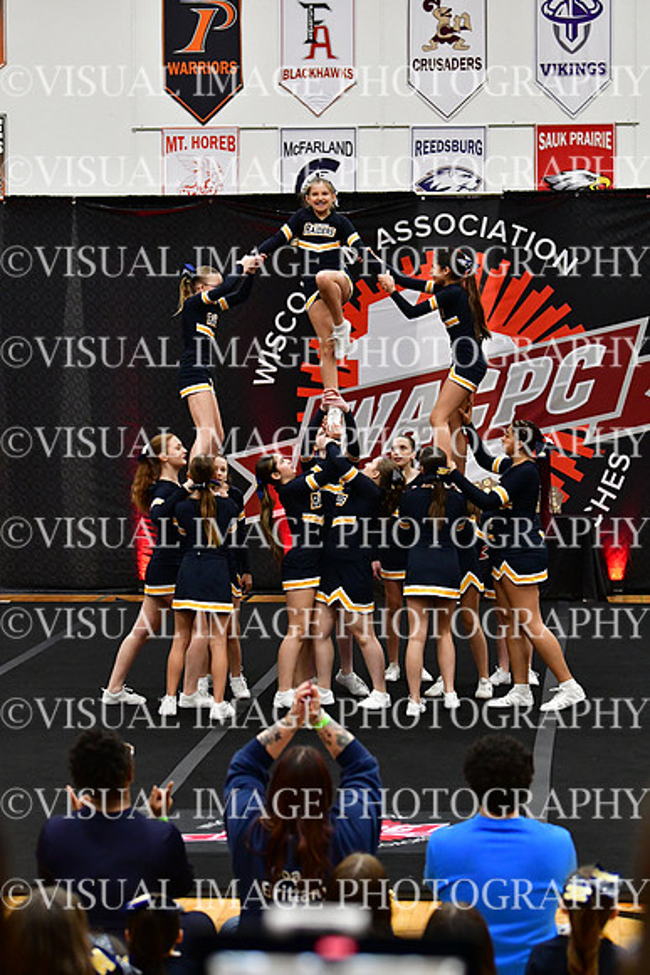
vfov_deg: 18.9
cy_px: 488
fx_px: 2923
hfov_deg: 12.7
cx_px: 325
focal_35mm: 108
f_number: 2.8
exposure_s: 1/800
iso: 4000
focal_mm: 72
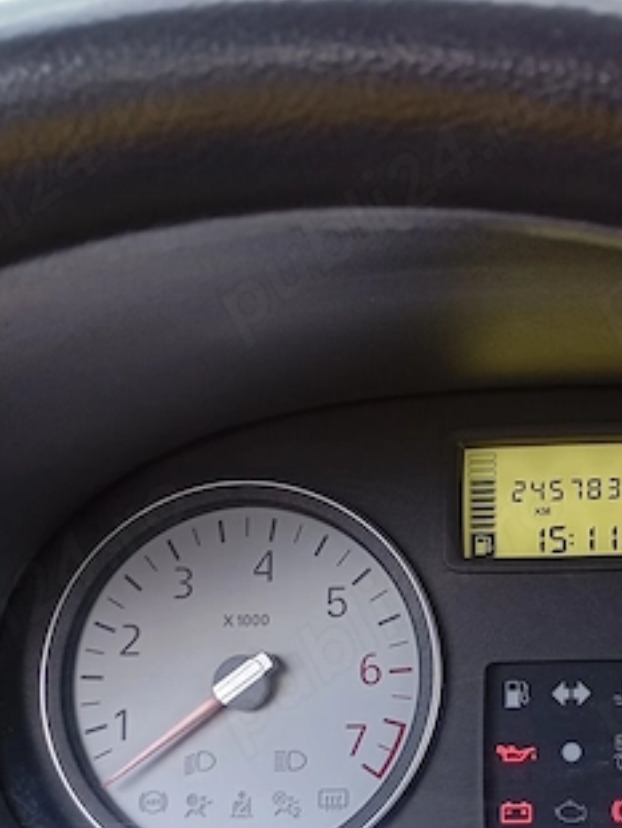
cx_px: 577
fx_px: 1723
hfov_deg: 20.0
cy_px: 693
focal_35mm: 72
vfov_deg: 26.4
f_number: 1.8
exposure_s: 1/50
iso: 196
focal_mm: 4.27
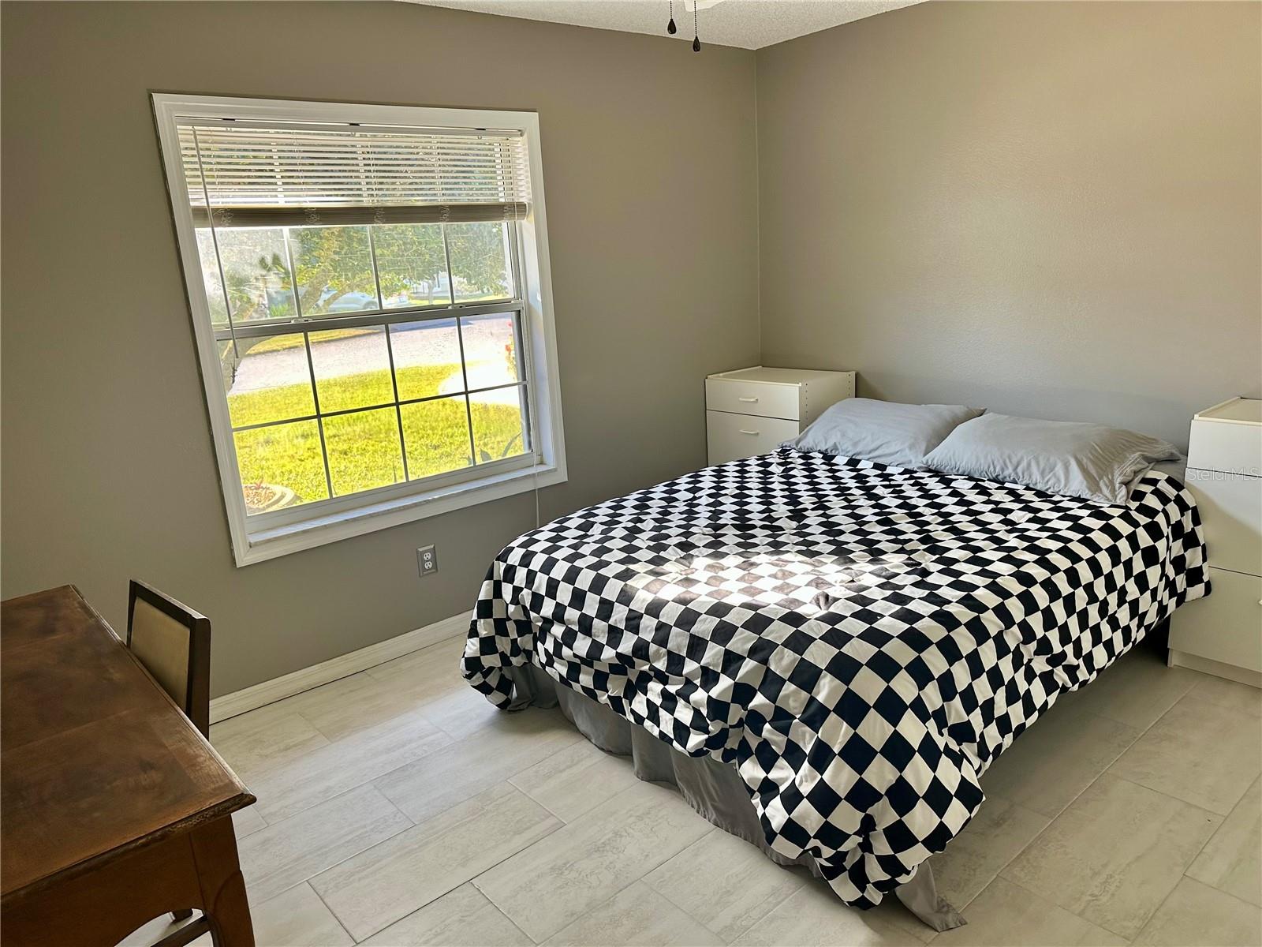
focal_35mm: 24
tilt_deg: -14.1
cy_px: 474
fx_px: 875
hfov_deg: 71.6
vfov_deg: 56.8
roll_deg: +3.6
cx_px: 631
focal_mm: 6.86
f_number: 1.78
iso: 125
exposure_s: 1/121
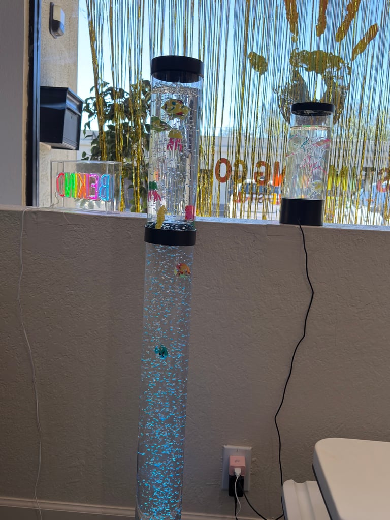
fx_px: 525
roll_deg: -2.7
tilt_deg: -7.5
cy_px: 260
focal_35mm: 35
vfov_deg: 52.6
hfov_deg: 40.7
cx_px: 195
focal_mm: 6.76
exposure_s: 1/360
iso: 80
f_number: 1.78
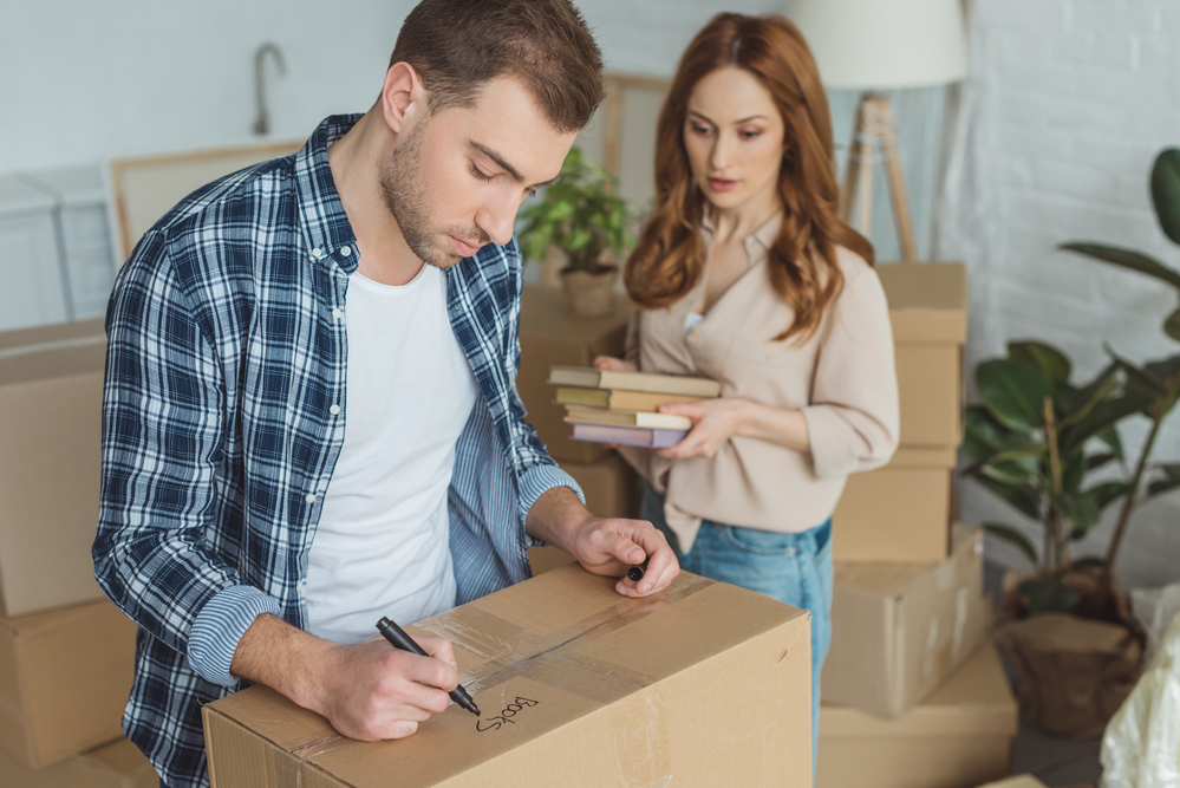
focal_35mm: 50
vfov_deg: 27.0
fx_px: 1640
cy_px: 394
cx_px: 590
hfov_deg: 39.6
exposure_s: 1/250
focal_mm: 50
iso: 320
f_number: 3.5
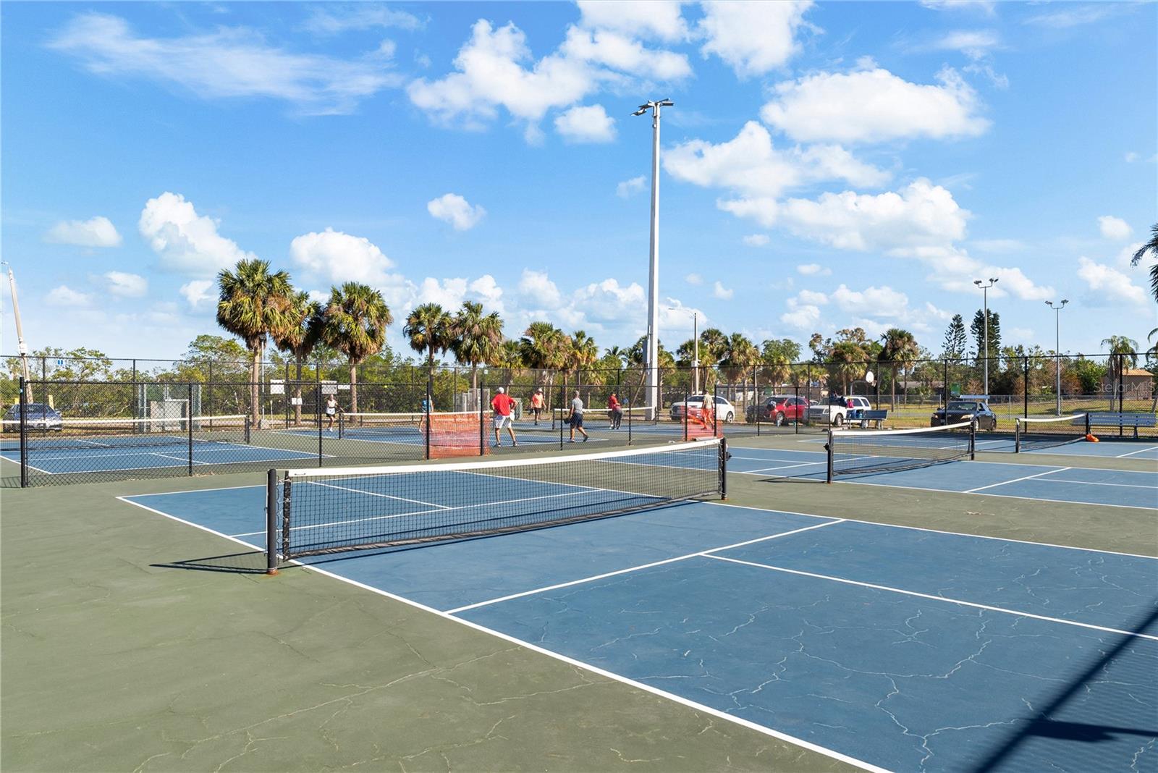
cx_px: 579
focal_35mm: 24
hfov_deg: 73.7
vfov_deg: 53.2
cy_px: 386
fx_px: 772
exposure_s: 1/125
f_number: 10
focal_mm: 24
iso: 80
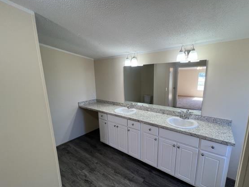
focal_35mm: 15
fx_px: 108
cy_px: 102
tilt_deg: -12.0
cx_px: 136
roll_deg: -0.2
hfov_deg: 97.9
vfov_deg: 81.5
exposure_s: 1/120
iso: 80
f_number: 1.8
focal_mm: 1.57
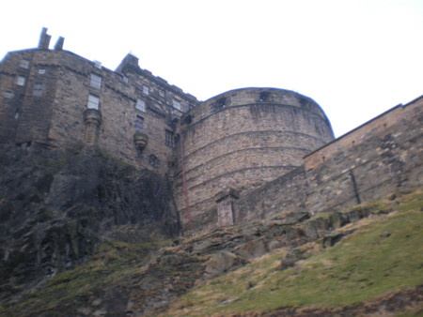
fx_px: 465
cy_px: 158
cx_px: 212
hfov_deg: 49.0
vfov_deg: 37.8
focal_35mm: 38
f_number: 3.1
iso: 64
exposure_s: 1/78.7
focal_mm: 6.3
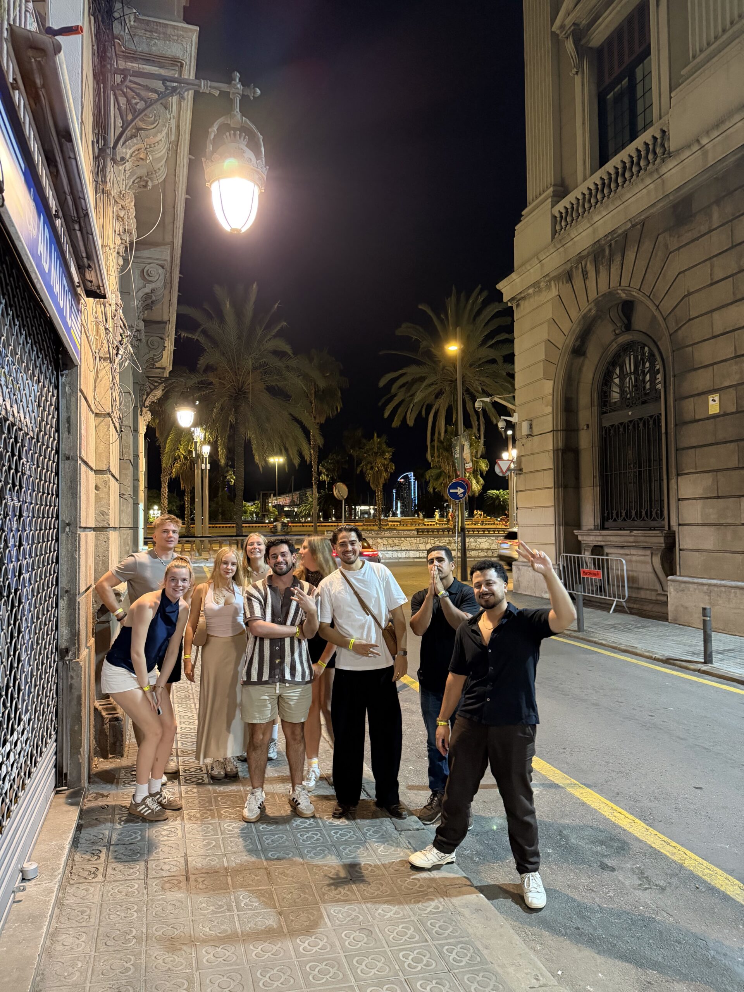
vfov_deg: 71.6
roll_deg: +1.3
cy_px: 496
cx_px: 372
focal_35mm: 24
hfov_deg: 56.8
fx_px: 688
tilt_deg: +2.0
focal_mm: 6.76
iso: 640
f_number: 1.78
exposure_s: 1/33
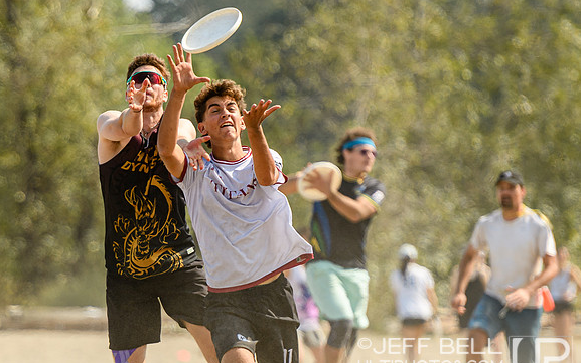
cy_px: 191
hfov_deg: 3.7
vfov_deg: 2.3
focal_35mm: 563
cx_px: 247
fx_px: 8917
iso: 100
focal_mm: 200
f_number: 3.2
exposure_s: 1/1250
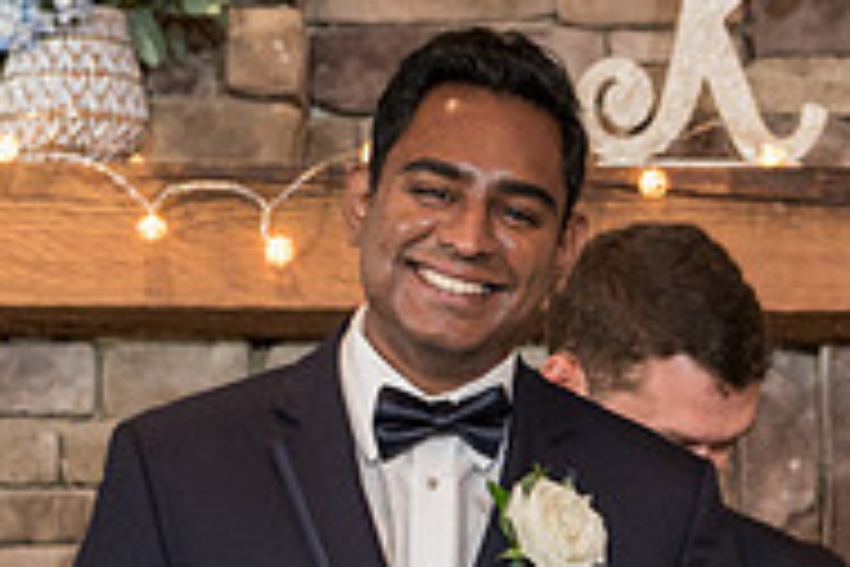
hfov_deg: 5.7
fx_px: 8452
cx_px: 839
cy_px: 717
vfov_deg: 3.8
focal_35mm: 358
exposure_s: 1/100
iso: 2000
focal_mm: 108
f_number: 4
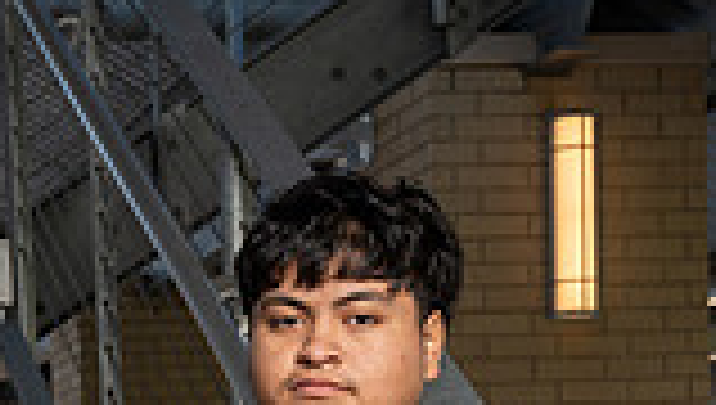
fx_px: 2586
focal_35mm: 136
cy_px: 972
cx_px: 122
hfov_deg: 15.6
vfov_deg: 8.2
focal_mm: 46
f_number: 8
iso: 250
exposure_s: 1/250
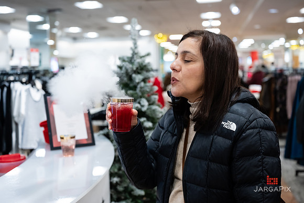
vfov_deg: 30.0
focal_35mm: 45
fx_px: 379
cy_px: 96
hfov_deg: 43.7
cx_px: 144
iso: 1000
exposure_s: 1/125
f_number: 3.2
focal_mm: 42
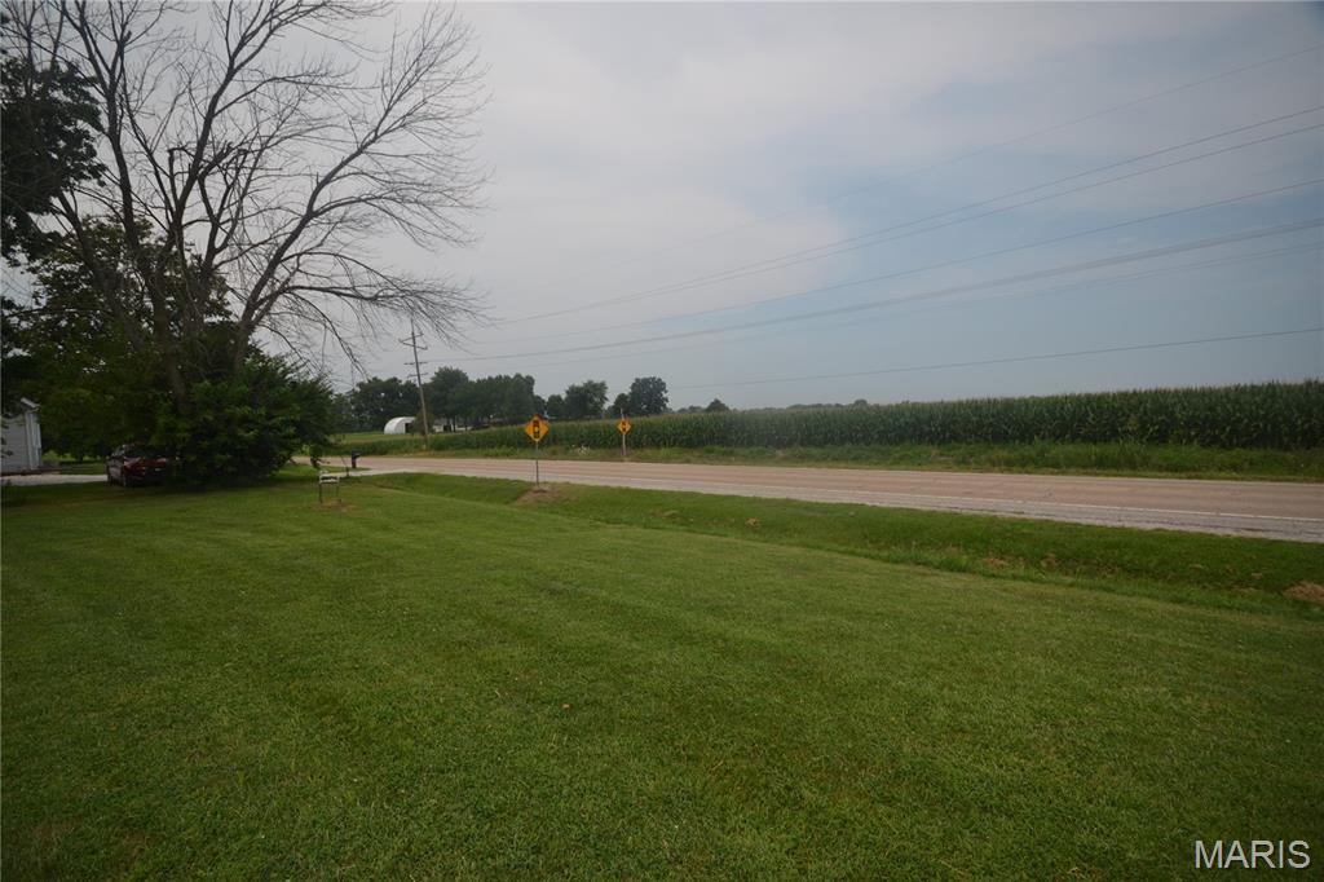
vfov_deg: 77.3
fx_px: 551
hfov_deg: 100.4
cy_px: 441
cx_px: 662
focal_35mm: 15
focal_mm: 10
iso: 100
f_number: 5.6
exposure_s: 1/200
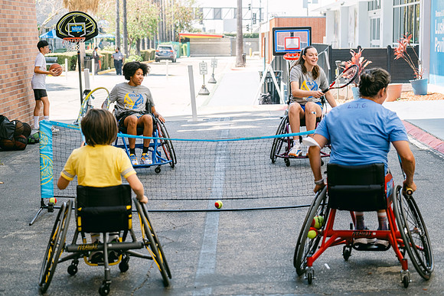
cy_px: 148
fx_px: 929
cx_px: 222
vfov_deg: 18.1
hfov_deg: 26.9
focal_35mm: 75
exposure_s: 1/450
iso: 160
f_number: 2.8
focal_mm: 50
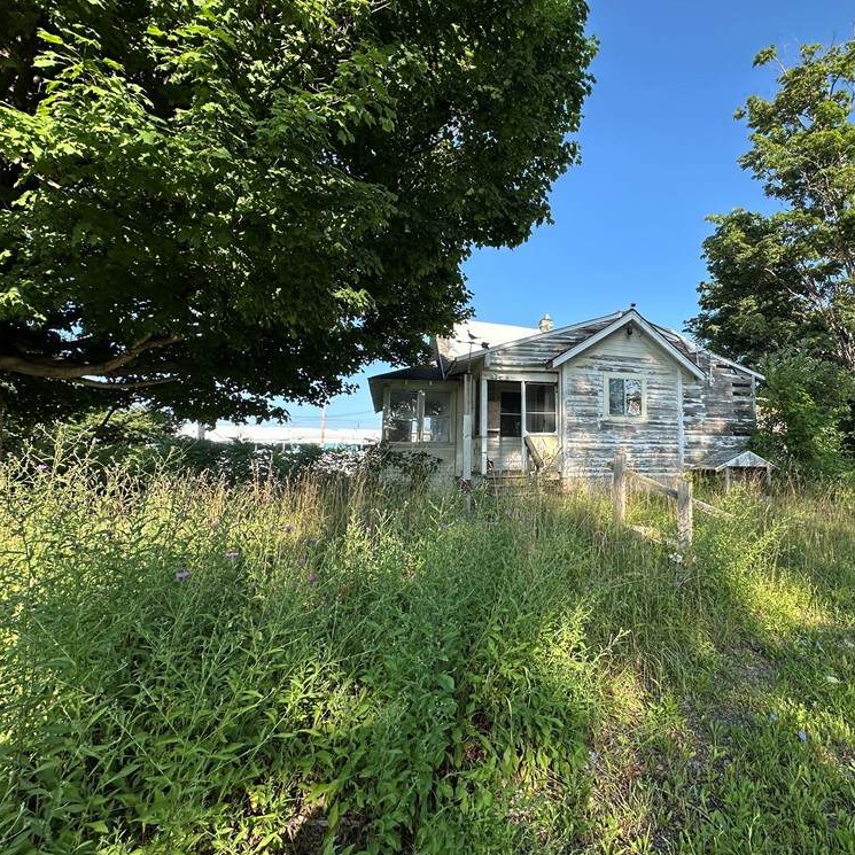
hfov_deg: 81.3
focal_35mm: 17
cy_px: 421
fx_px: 475
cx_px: 567
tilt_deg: +5.3
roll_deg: +0.1
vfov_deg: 84.0
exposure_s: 1/553
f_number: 2.2
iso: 40
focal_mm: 2.22
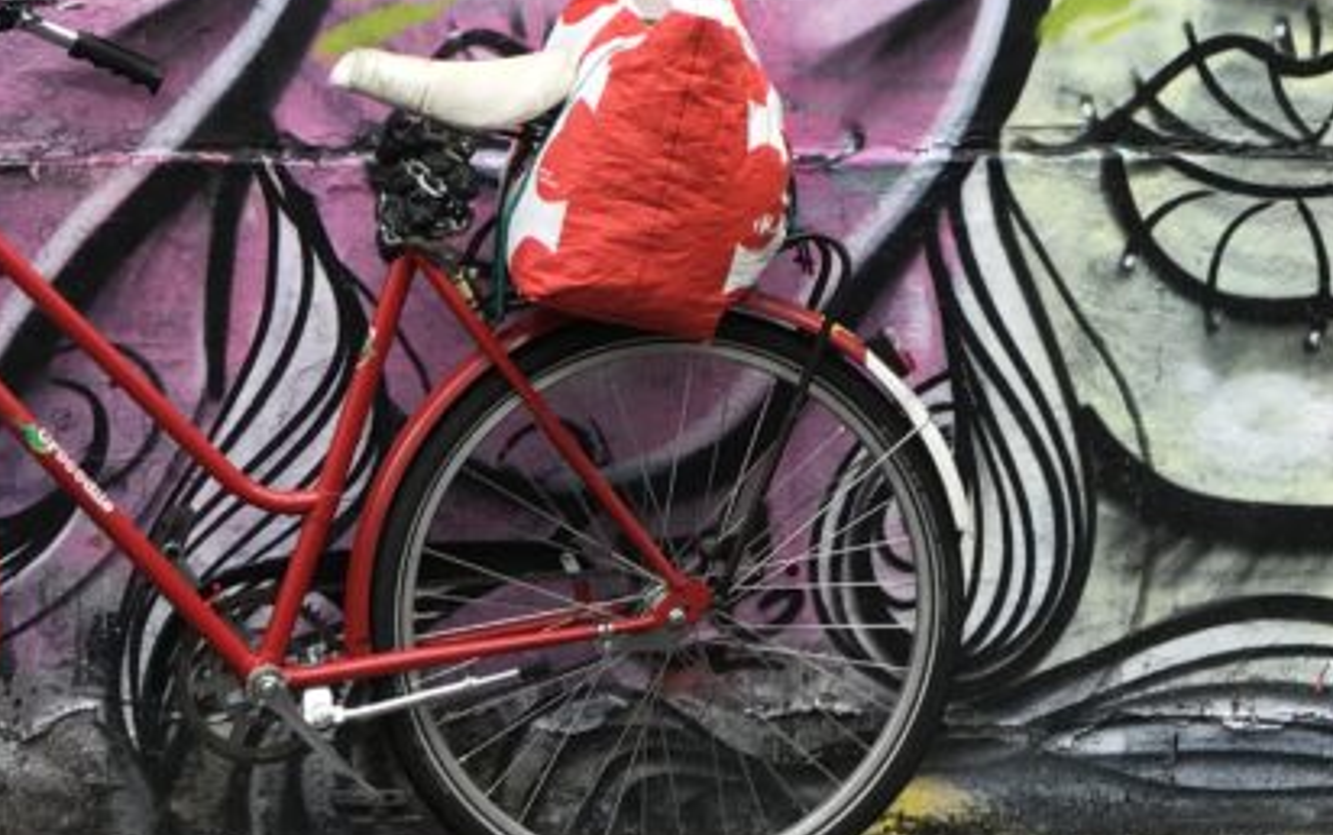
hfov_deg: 13.9
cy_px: -259
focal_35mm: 150
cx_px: 922
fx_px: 5452
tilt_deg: -3.3
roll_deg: +0.6
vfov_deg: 8.6
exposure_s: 1/170
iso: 20
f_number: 2.8
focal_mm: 6.6
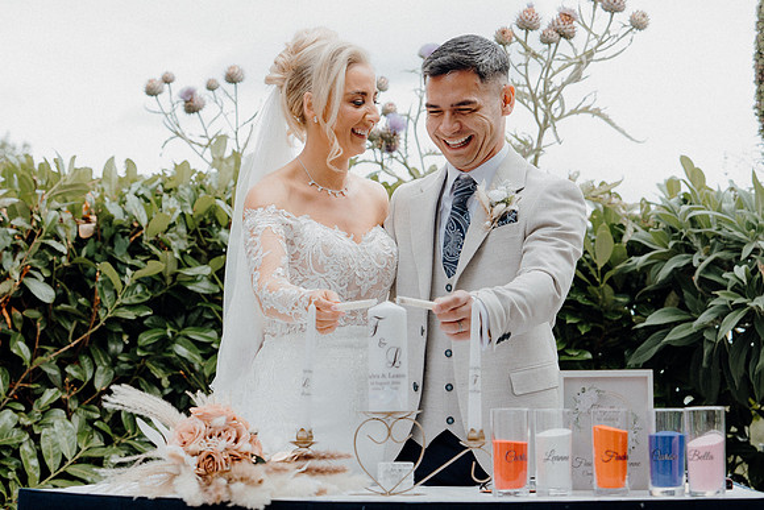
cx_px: 382
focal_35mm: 88
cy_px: 255
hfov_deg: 23.1
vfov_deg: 15.5
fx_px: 1868
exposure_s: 1/250
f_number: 3.5
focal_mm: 59
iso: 125
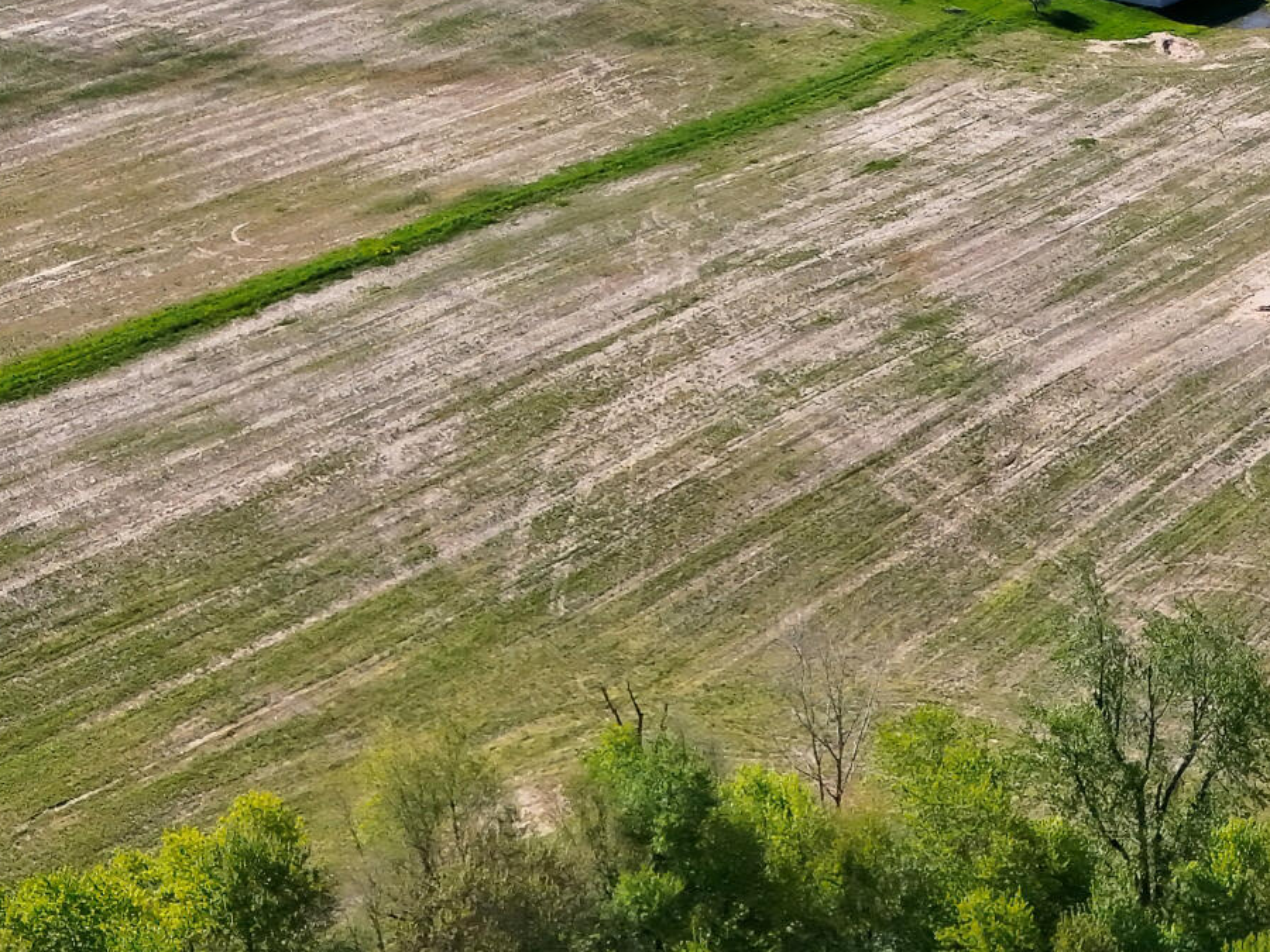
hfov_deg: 24.0
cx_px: 1012
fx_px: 2935
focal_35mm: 80
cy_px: 181
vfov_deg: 18.3
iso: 310
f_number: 1.7
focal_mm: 6.72
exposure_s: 1/6400
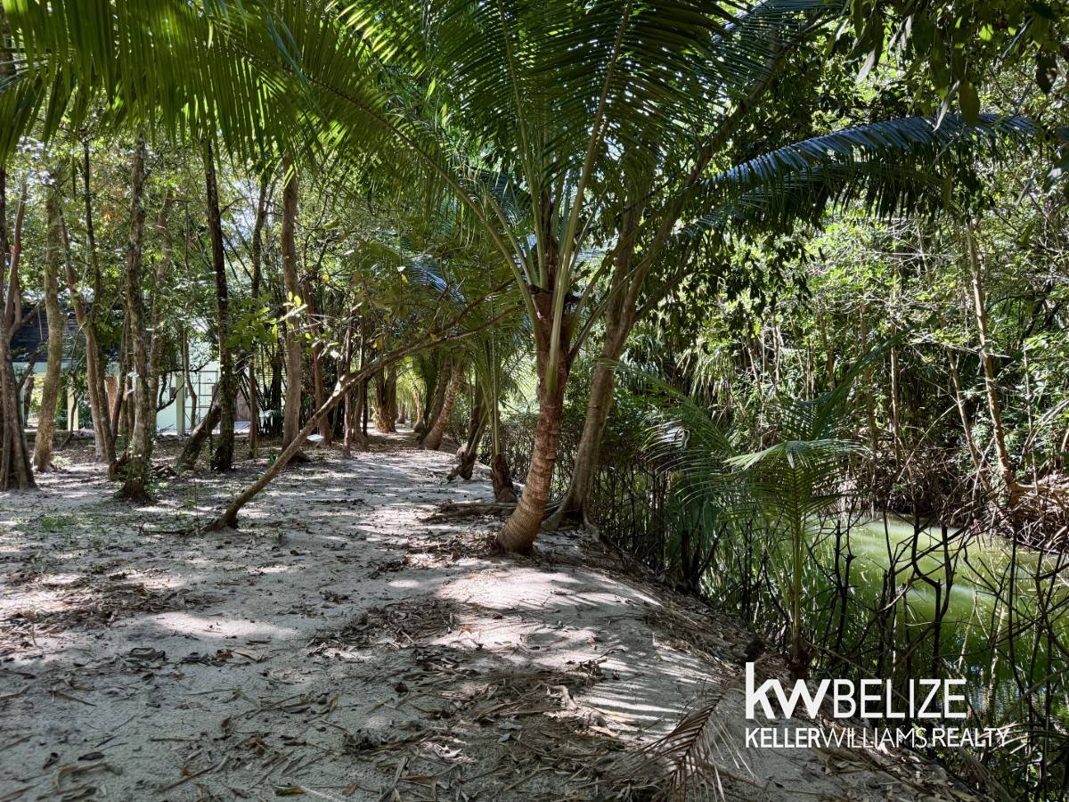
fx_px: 741
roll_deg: -0.2
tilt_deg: -0.4
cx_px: 534
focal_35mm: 24
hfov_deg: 71.6
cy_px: 401
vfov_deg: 56.8
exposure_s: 1/230
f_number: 1.78
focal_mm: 6.76
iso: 160
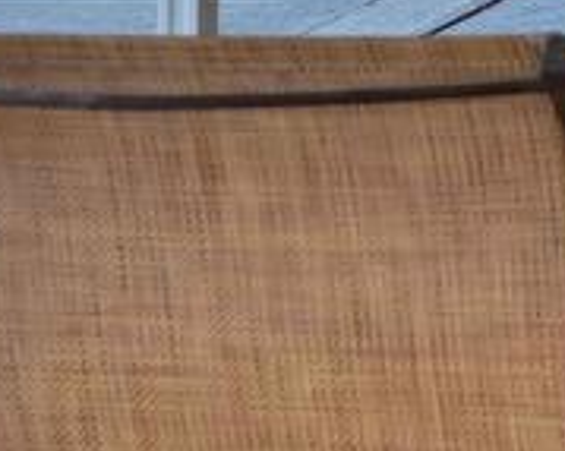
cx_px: 1013
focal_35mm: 181
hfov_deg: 10.1
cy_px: -598
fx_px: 3025
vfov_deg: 7.9
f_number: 5.6
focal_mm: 30
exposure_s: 1/125
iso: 200
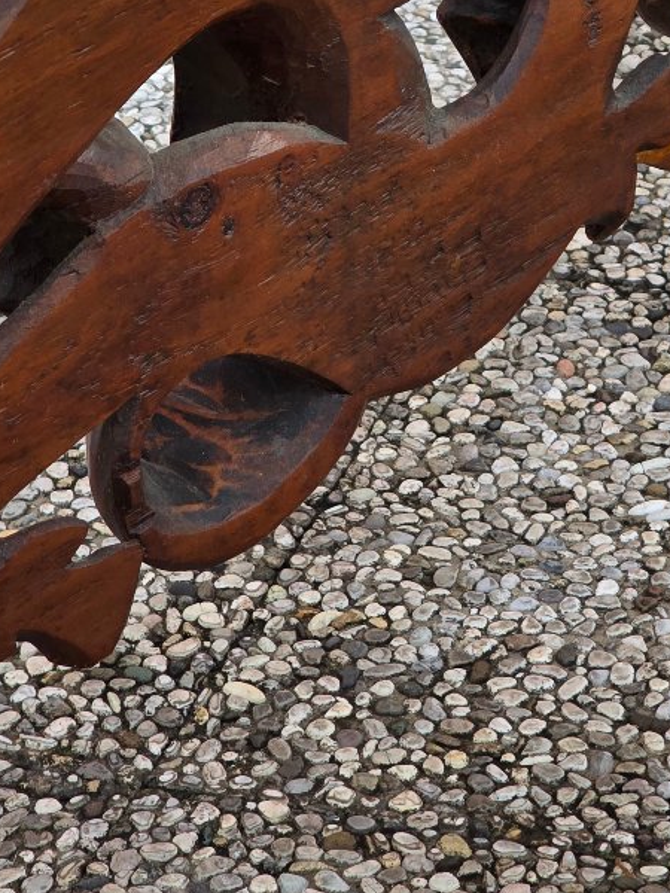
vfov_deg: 14.1
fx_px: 3561
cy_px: 33
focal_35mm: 138
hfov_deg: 10.7
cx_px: 546
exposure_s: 1/100
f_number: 2.4
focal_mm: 7.9
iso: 100
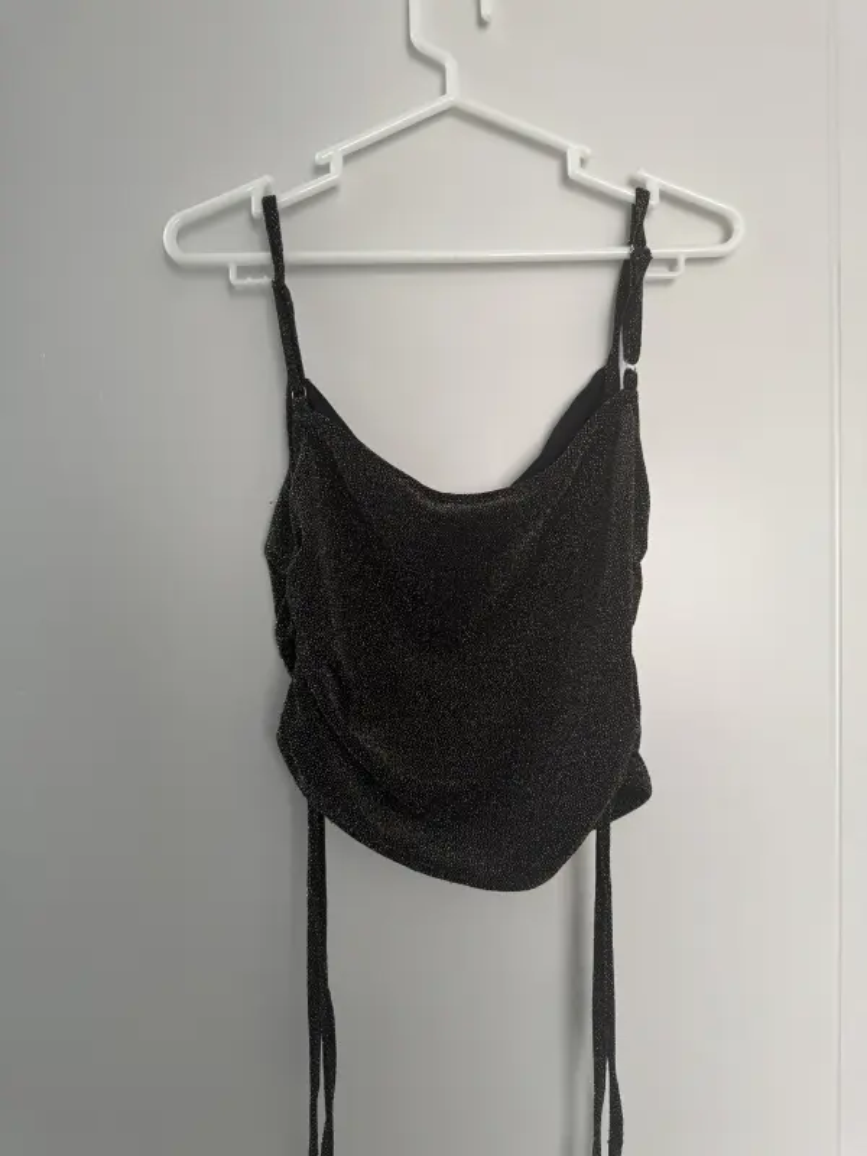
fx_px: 801
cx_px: 434
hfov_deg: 56.8
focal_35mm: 24
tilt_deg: +0.1
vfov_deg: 71.6
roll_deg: +0.3
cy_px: 578
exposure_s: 1/75
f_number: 1.78
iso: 200
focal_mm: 6.76
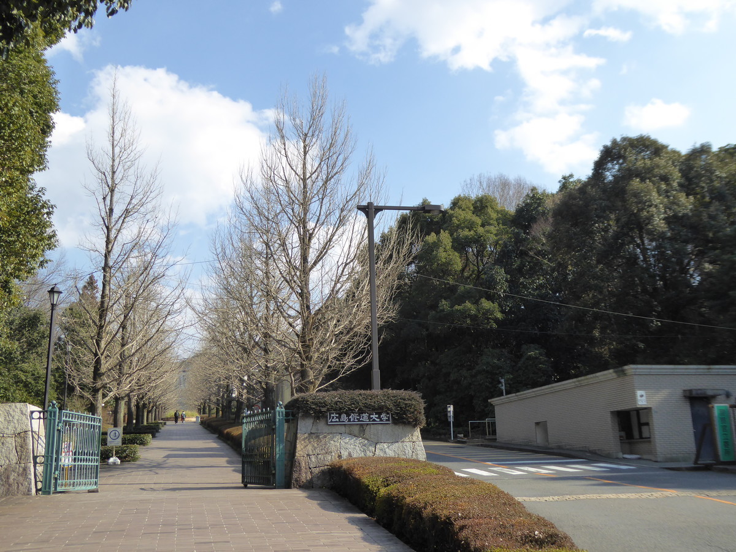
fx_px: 765
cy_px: 276
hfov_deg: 51.4
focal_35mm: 36
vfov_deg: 39.7
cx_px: 368
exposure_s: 1/640
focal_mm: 6.3
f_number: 3.7
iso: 160
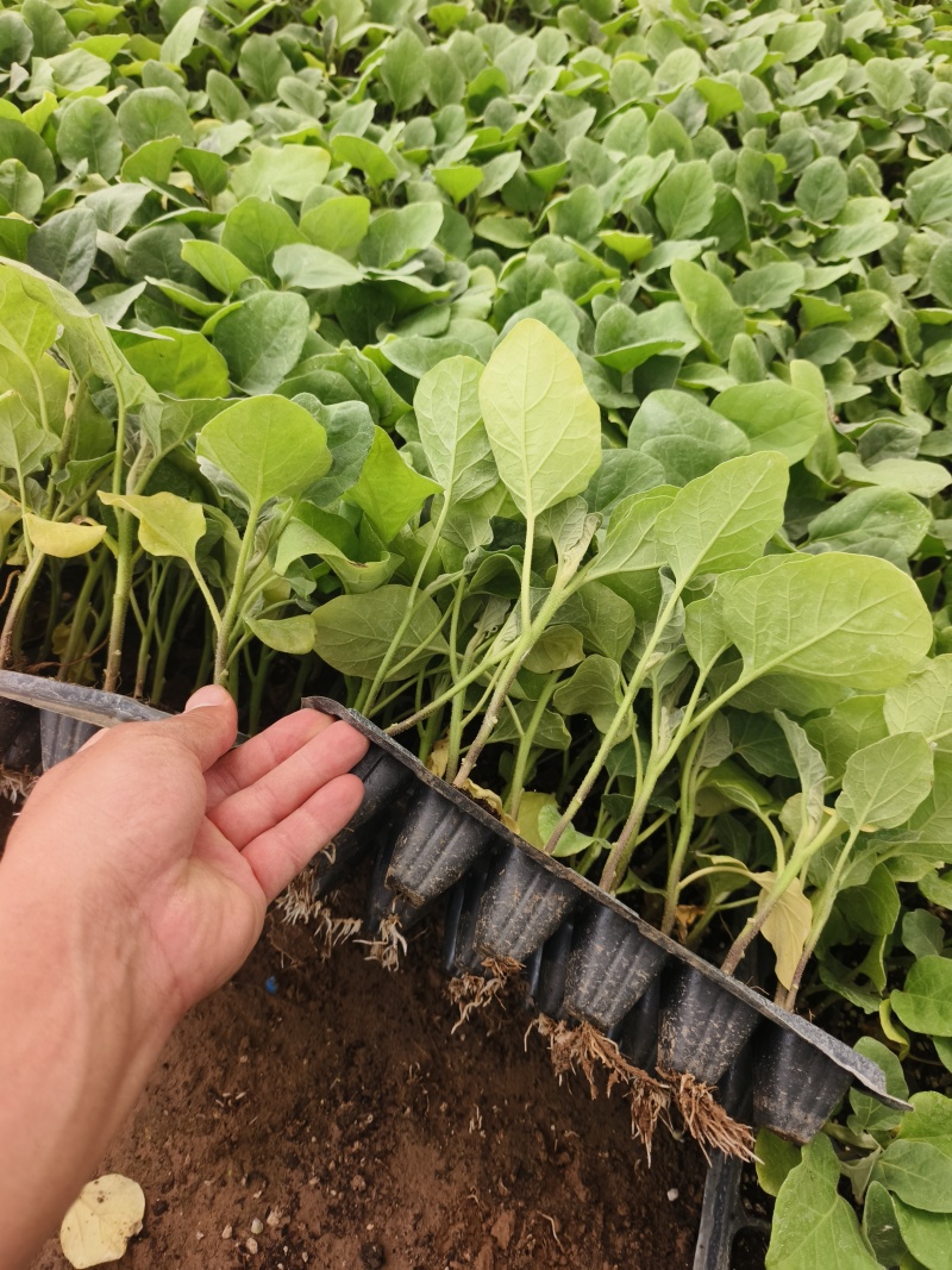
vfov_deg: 73.9
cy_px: 635
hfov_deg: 58.9
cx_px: 476
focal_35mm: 23
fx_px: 844
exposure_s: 1/441
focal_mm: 5.5
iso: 380
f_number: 1.75
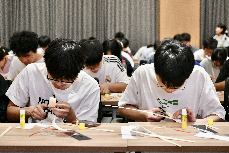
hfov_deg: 28.8
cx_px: 114
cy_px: 76
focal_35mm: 70
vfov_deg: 19.5
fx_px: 445
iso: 1600
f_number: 4
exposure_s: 1/160
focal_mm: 70
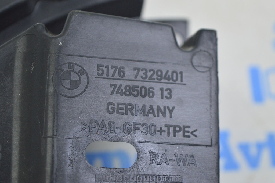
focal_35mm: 75
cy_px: 92
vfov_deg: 18.2
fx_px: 572
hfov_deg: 27.0
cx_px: 138
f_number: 5.6
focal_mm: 50
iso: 400
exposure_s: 1/20
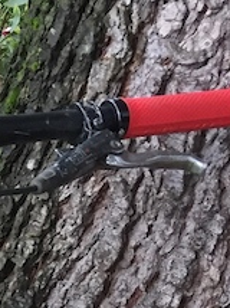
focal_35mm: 139
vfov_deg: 12.5
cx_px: -239
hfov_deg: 9.9
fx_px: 1234
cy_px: 619
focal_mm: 4.15
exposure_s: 1/30
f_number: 2.2
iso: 32
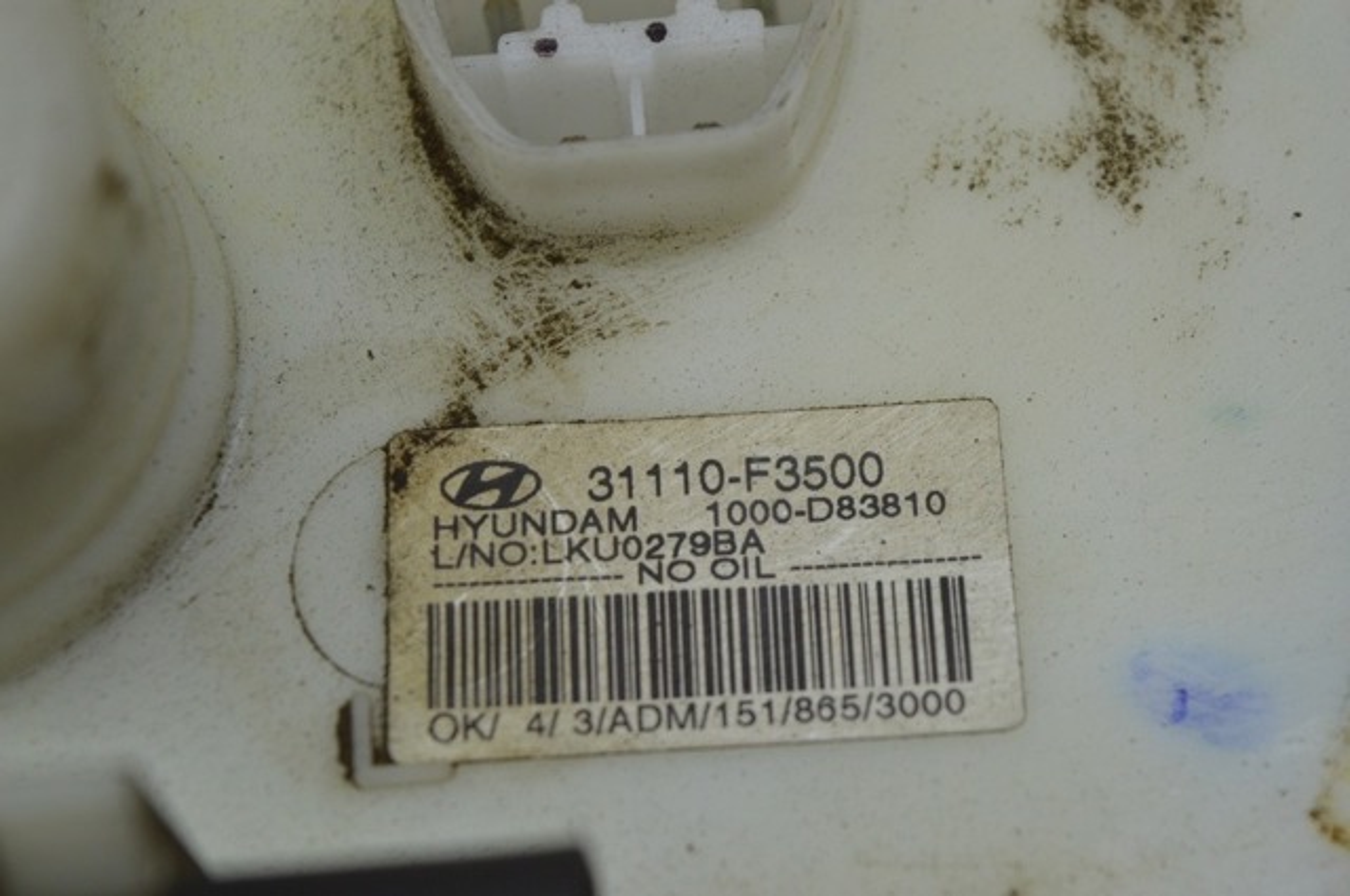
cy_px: 448
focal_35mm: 82
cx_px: 675
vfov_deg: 16.5
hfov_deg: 24.6
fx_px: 3090
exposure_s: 1/100
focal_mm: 55
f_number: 5.6
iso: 400
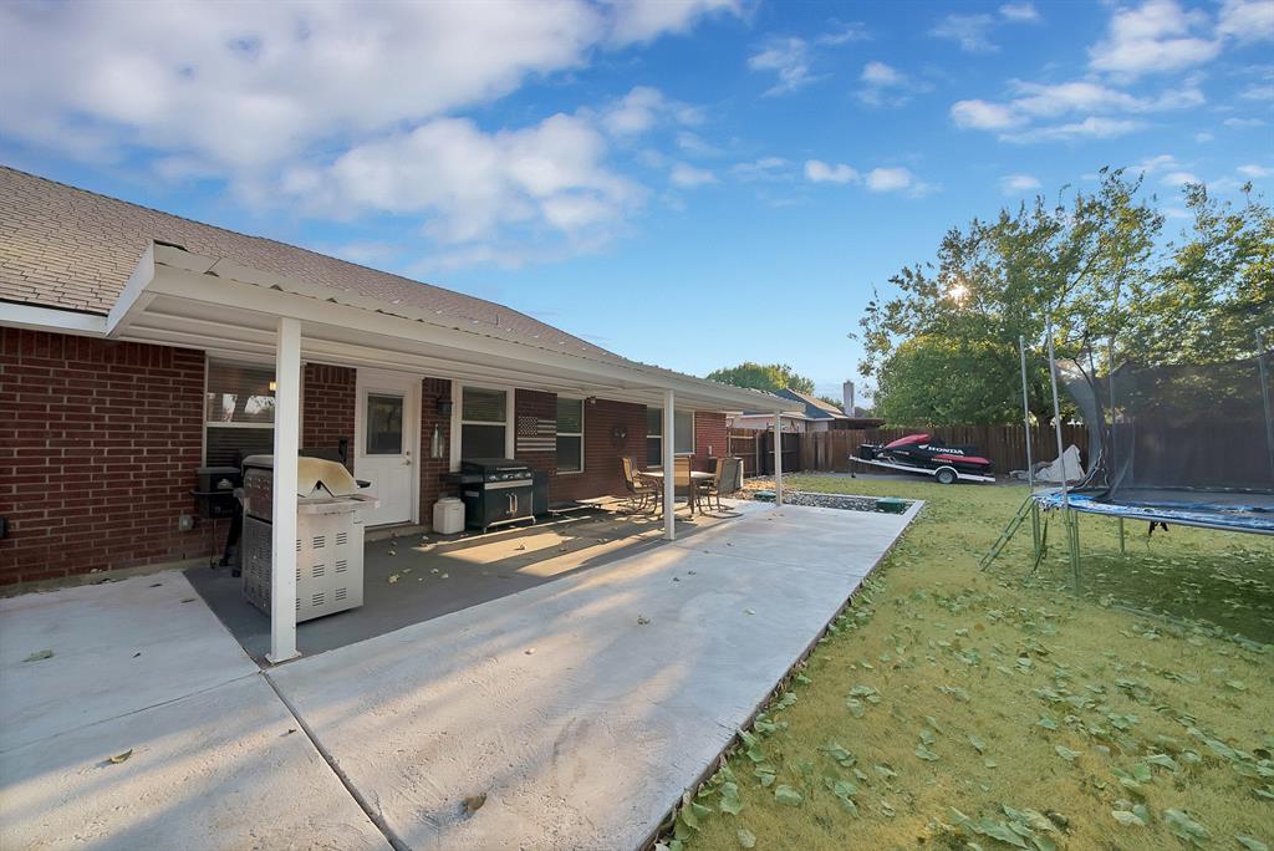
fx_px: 425
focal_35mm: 12
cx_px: 637
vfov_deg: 90.1
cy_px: 426
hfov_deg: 112.6
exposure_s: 1/320
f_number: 9
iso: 640
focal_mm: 12
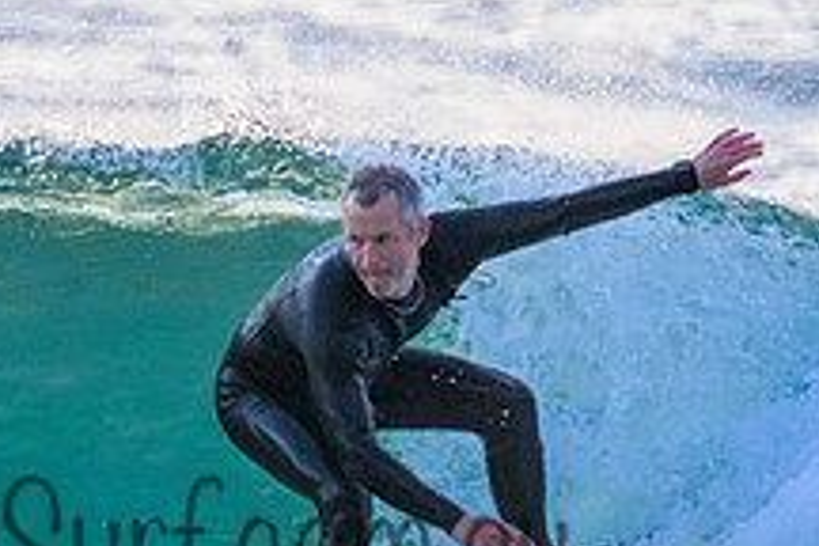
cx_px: 167
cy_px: 502
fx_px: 48977
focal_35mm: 2153
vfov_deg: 0.6
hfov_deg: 1.0
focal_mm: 800
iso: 5000
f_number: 11
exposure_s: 1/1250
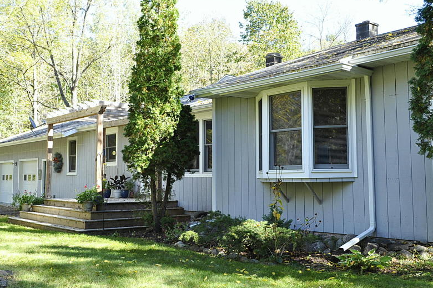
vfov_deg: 33.3
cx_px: 200
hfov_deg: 48.5
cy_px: 138
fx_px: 481
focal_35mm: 40
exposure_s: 1/80
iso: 200
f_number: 8
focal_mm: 18
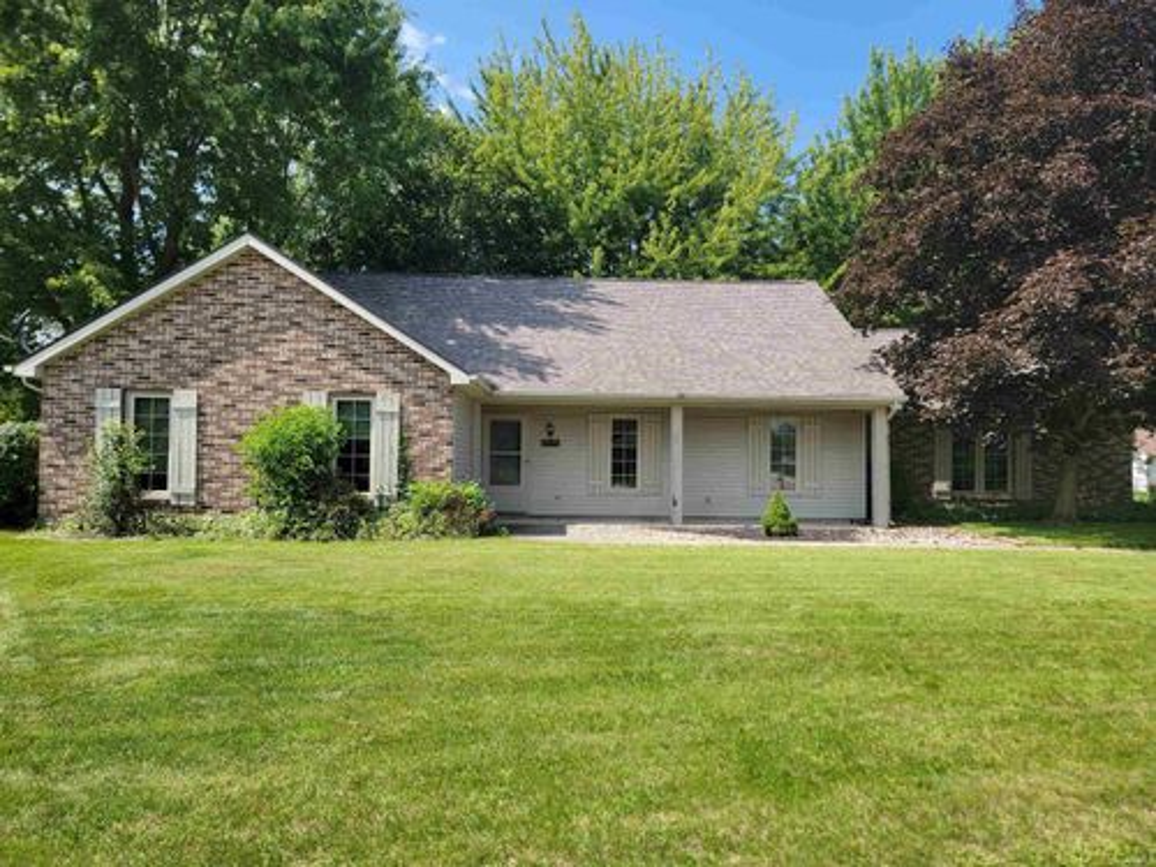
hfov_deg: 71.6
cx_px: 578
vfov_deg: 56.8
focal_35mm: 24
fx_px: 801
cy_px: 434
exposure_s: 1/545
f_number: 1.8
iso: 16
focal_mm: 6.7
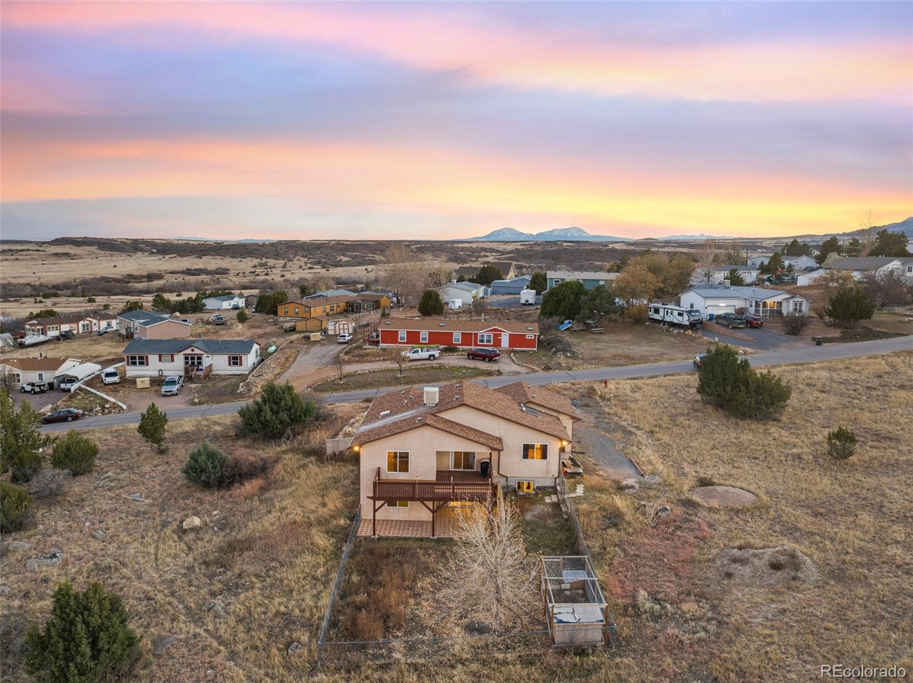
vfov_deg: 56.7
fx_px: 632
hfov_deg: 71.6
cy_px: 342
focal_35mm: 24
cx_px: 456
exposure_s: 1/15
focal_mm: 12.29
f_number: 2.8
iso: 310
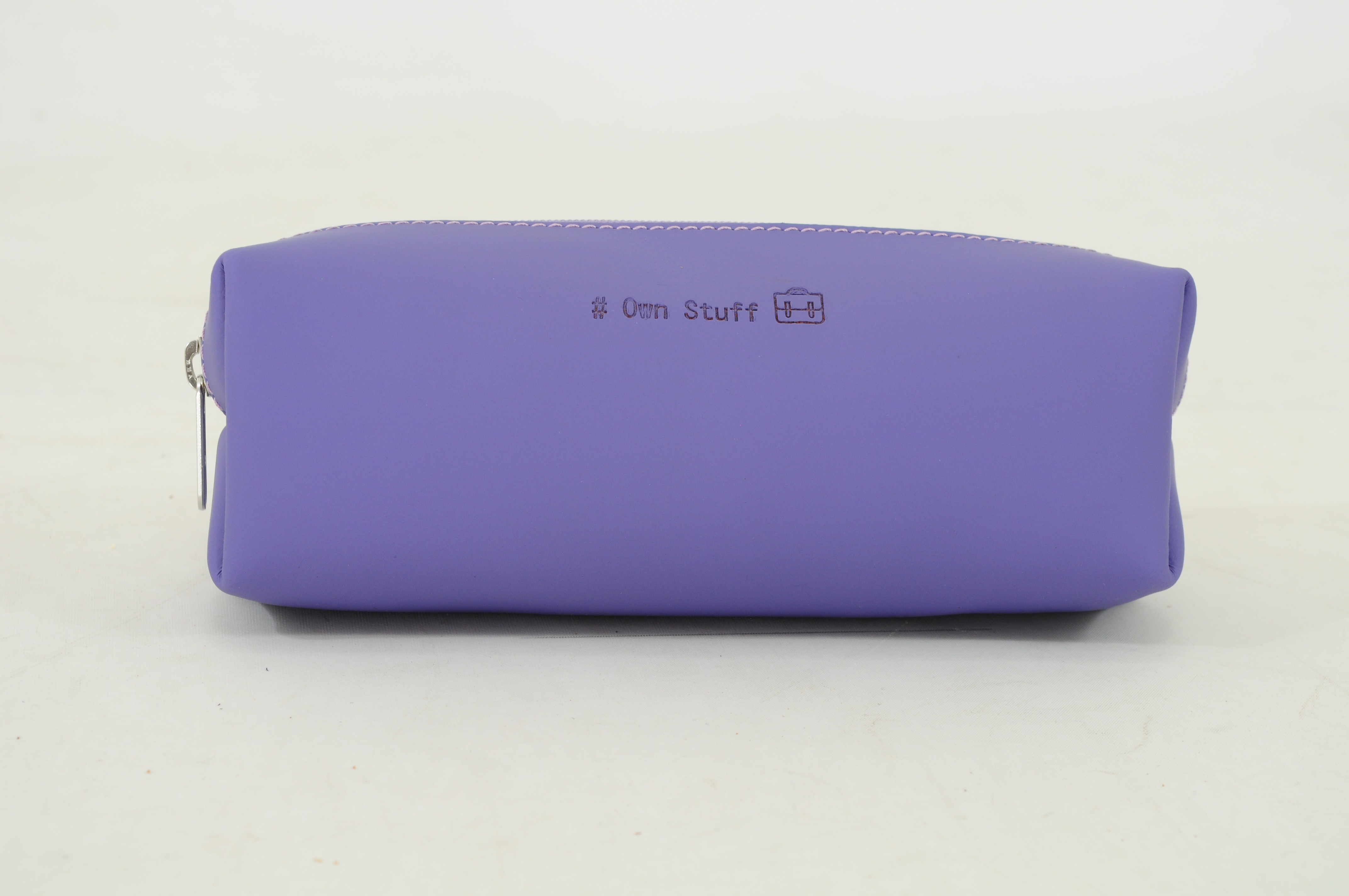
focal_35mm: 78
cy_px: 448
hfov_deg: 26.0
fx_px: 2919
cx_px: 674
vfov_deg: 17.4
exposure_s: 1/25
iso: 200
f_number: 9
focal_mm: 52
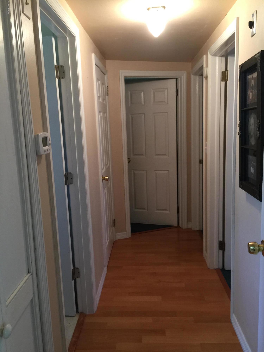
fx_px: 295
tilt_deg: -8.9
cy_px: 176
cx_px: 132
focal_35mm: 29
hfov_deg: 48.2
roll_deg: +2.0
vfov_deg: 61.7
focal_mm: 4.15
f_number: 2.2
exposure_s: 1/15
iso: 64
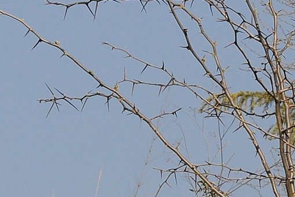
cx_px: 149
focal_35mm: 260
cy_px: 84
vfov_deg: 5.3
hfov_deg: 7.9
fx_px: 2131
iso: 500
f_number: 8
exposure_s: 1/1000
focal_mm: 98
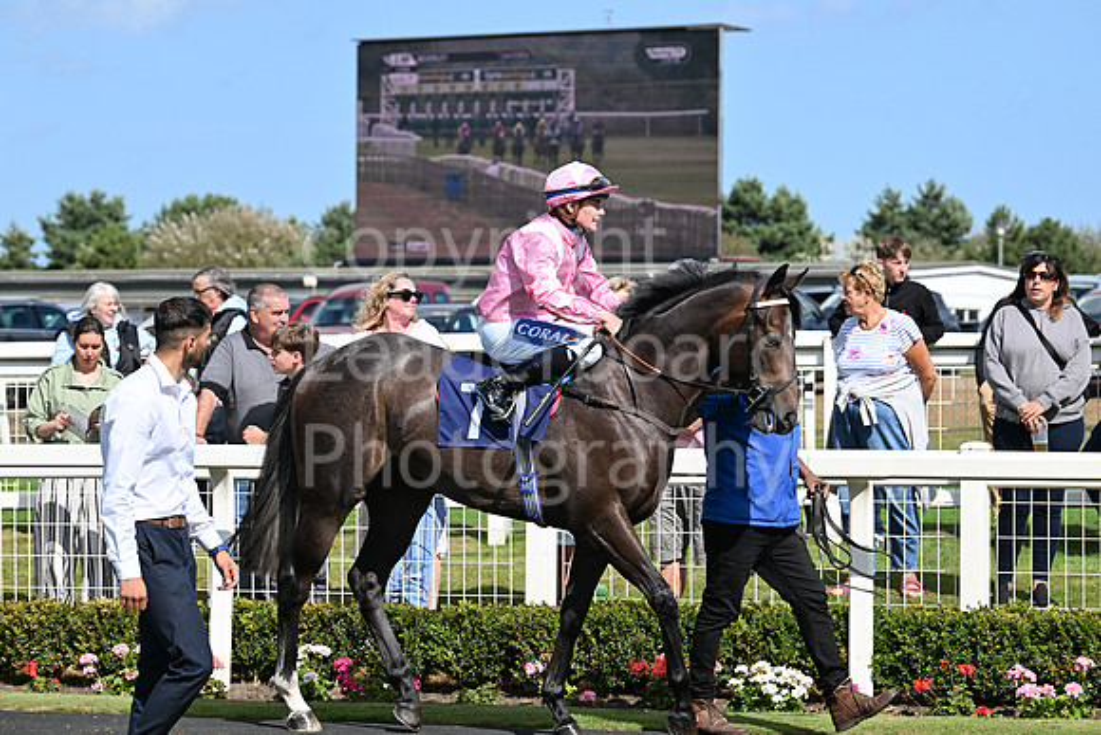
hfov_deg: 16.8
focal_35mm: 122
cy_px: 368
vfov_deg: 11.2
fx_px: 3732
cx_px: 550
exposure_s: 1/3200
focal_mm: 122
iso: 500
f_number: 5.6
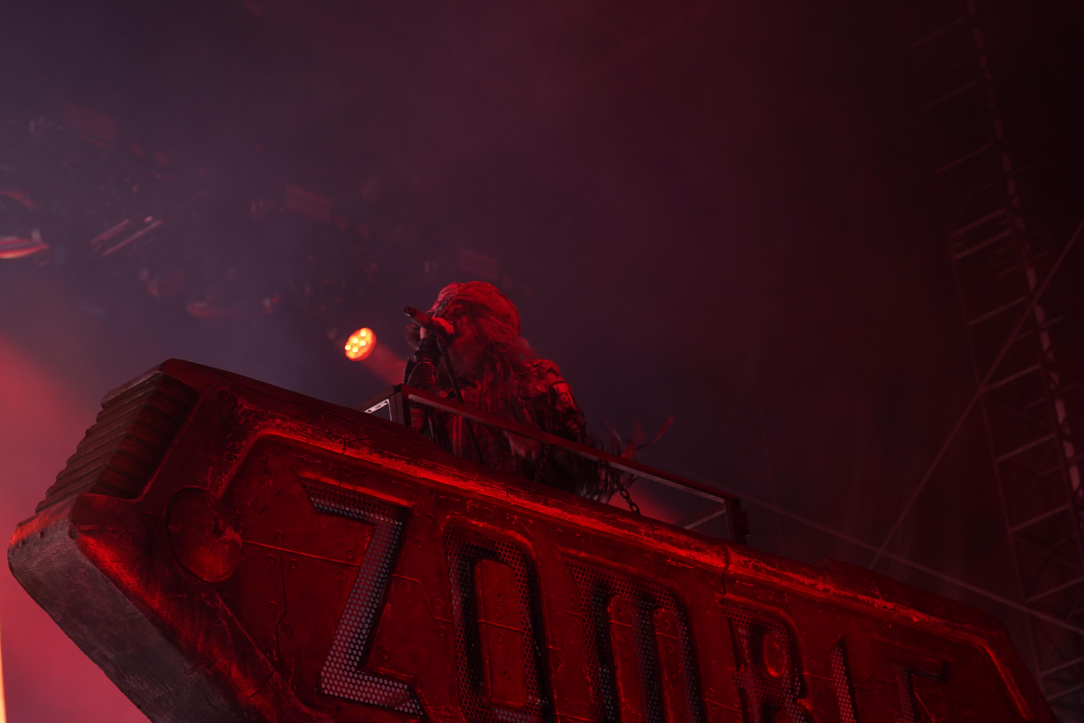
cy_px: 362
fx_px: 3161
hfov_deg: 19.5
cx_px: 542
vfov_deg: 13.0
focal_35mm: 105
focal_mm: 105
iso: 1000
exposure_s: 1/125
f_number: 4
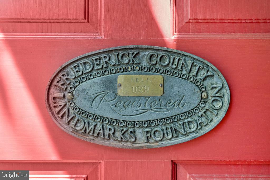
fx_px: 263
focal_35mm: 35
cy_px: 90
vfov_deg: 37.9
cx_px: 135
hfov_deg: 54.4
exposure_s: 1/50
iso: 200
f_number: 4
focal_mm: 35
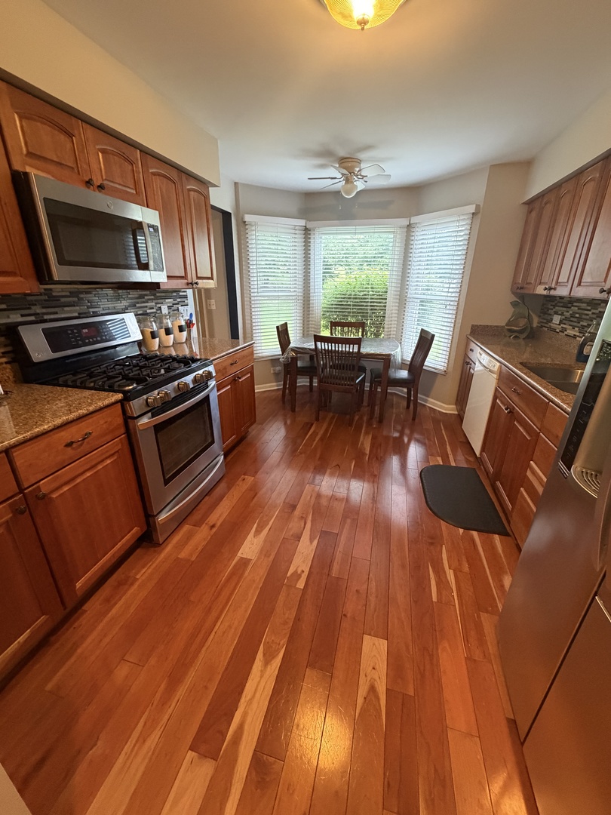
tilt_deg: -20.7
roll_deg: +0.0
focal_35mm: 14
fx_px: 329
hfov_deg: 85.7
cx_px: 306
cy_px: 408
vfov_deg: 102.1
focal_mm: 2.22
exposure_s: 1/60
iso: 500
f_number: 2.2
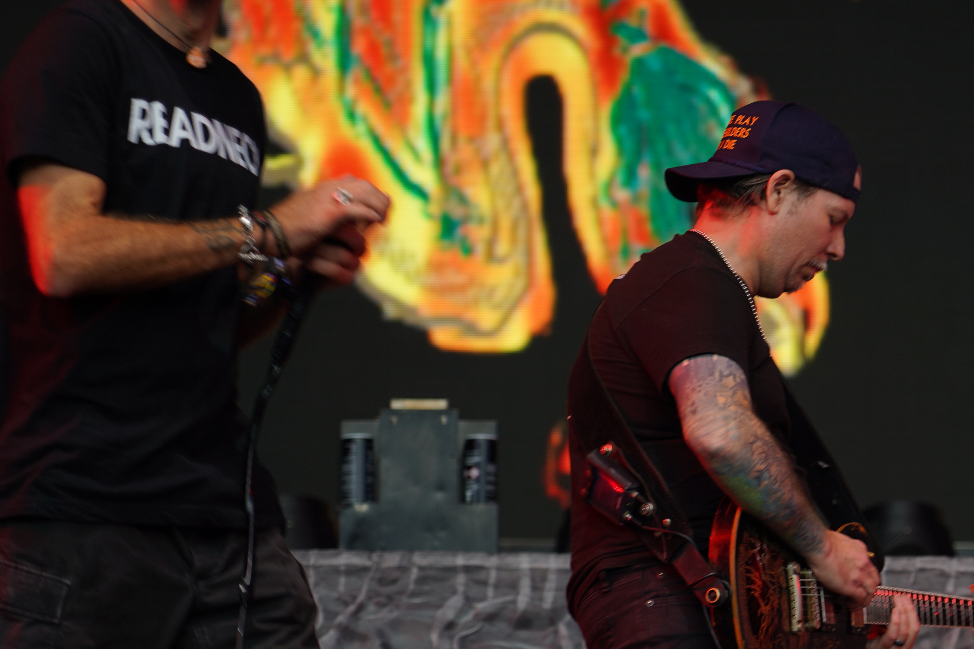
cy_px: 538
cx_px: 788
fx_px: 4761
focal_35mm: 176
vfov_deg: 7.8
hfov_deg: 11.6
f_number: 4
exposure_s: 1/125
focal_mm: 105
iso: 125
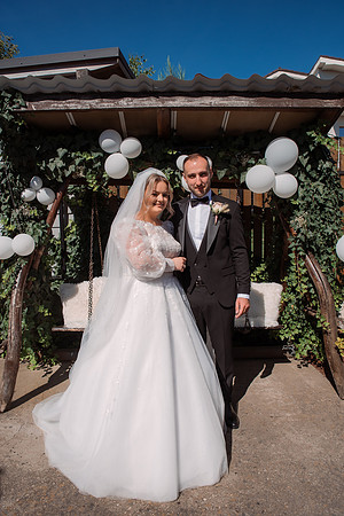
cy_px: 258
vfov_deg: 73.7
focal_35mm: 24
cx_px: 172
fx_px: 344
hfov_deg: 53.1
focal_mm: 24
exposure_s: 1/1600
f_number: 5.6
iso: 250
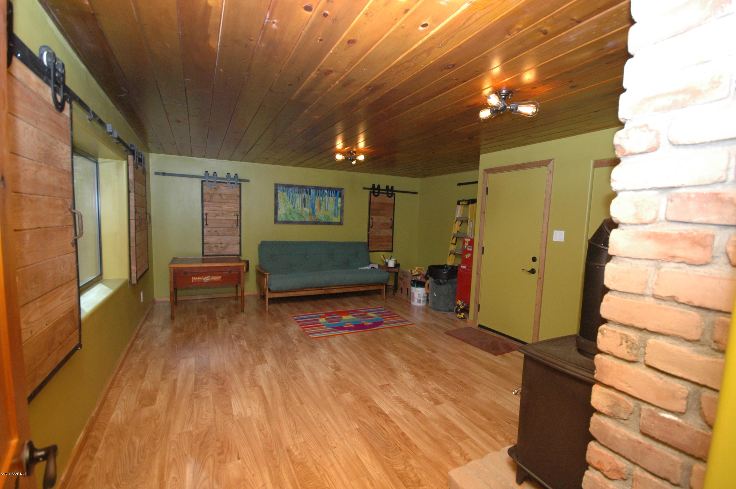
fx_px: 306
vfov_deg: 77.2
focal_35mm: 15
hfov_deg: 100.4
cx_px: 368
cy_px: 244
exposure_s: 1/60
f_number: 5.6
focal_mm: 10
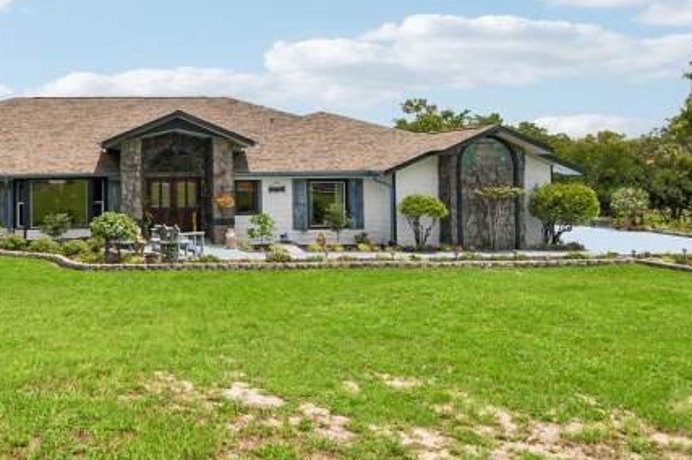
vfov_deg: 42.9
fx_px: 576
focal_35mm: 30
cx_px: 170
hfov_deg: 58.6
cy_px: 148
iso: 400
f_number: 8
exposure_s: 1/2500
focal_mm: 16
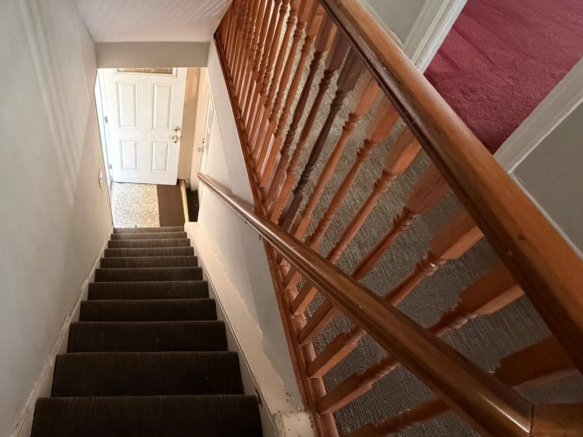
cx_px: 145
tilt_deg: -45.5
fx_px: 387
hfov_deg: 69.1
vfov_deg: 57.7
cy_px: 148
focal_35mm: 23
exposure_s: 1/60
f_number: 2.2
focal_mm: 2.22
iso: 1250
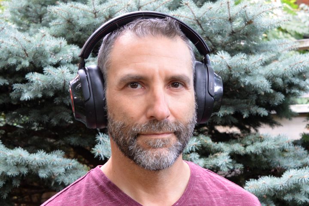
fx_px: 283
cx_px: 154
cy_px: 103
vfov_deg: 40.0
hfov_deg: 57.2
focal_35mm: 33
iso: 400
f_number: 4.5
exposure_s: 1/80
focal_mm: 22
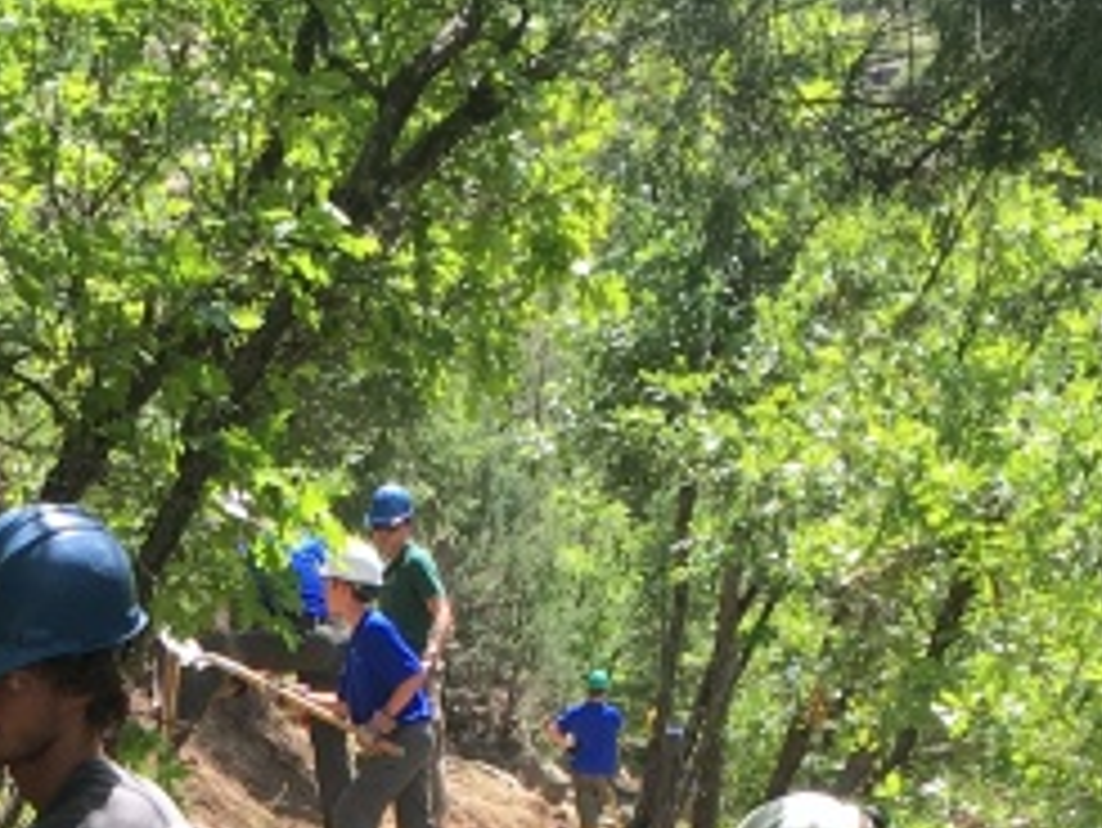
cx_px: 76
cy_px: 1642
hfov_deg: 16.0
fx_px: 3854
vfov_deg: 11.1
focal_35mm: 121
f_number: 2.2
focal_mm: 4.15
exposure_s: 1/444
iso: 25
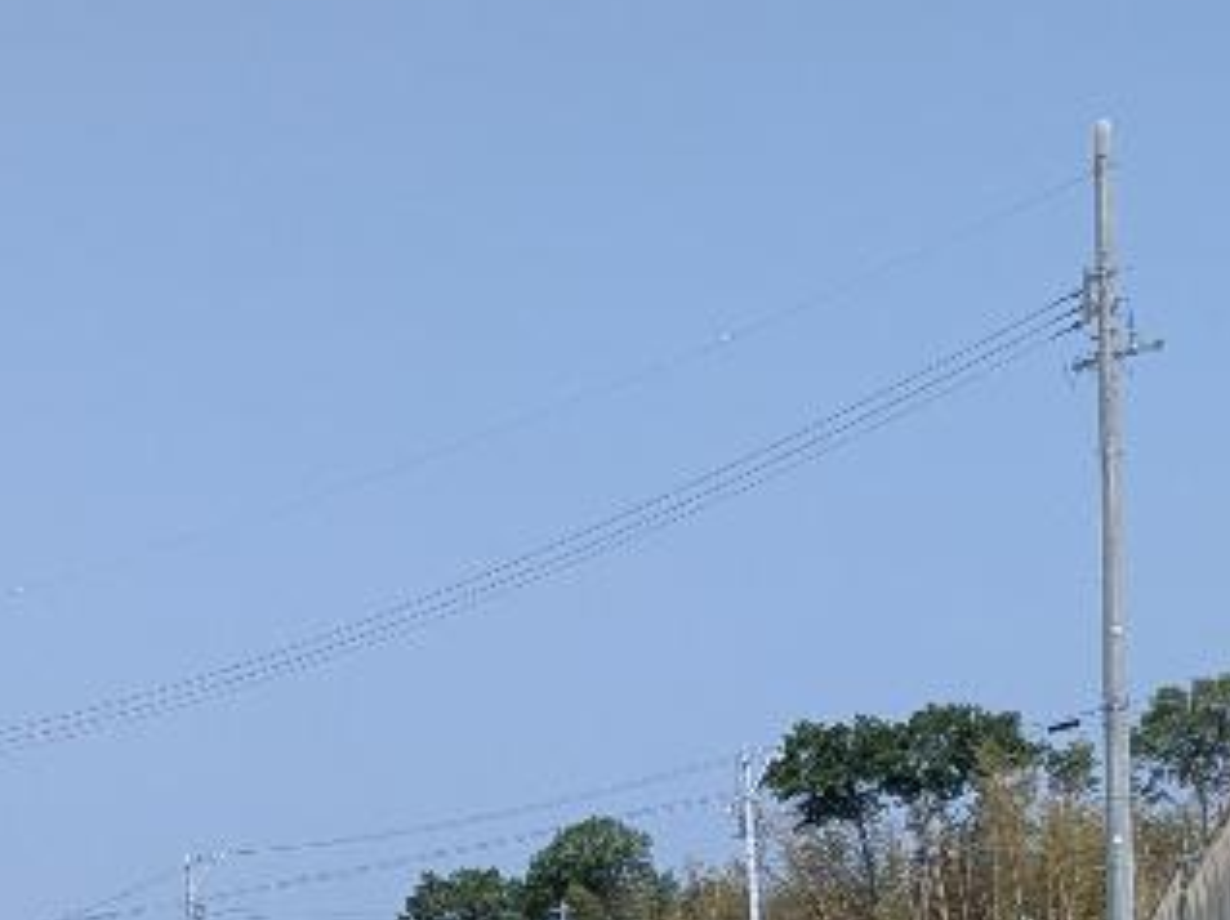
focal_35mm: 102
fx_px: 3622
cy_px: 1121
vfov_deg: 14.0
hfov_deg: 19.2
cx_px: 425
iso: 64
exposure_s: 1/4673
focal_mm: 4.38
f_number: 1.73
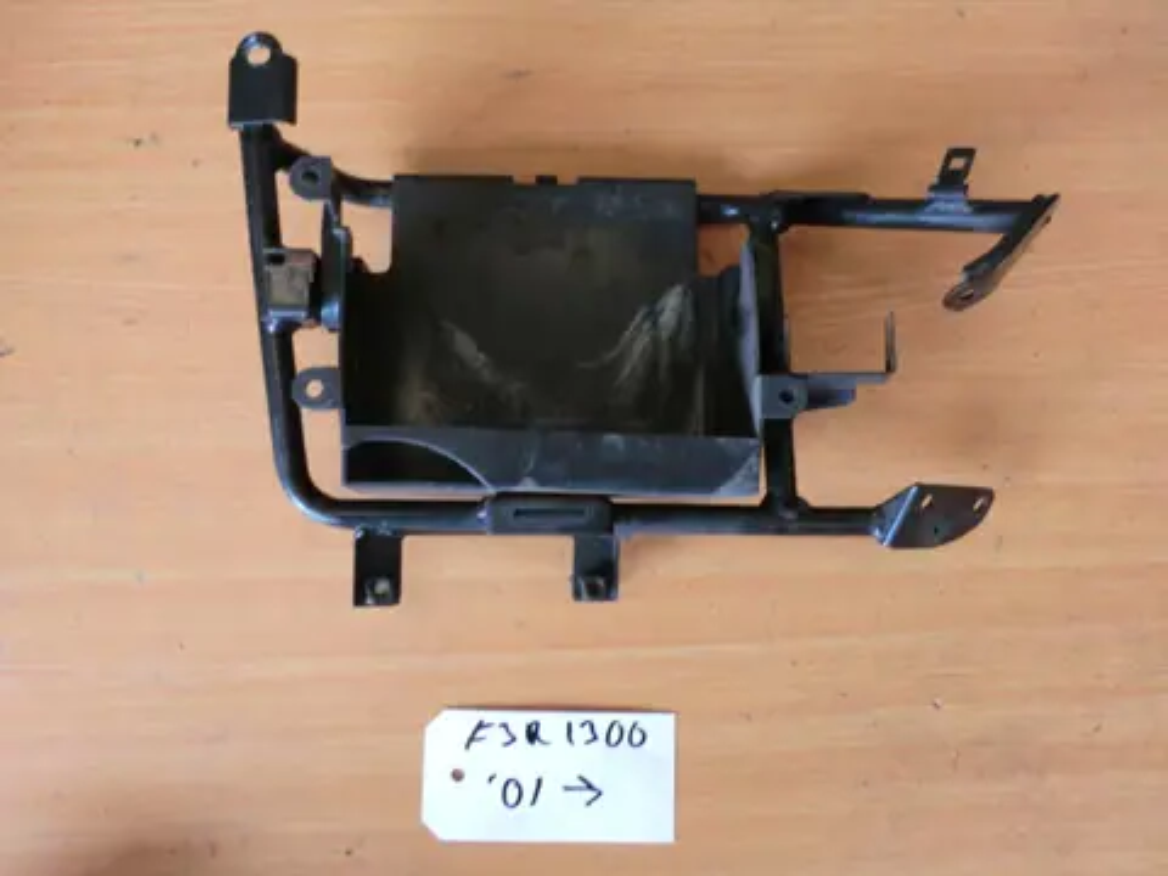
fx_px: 911
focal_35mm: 27
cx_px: 584
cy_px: 438
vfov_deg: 51.4
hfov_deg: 65.3
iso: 100
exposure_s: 1/60
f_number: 3.2
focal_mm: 4.9
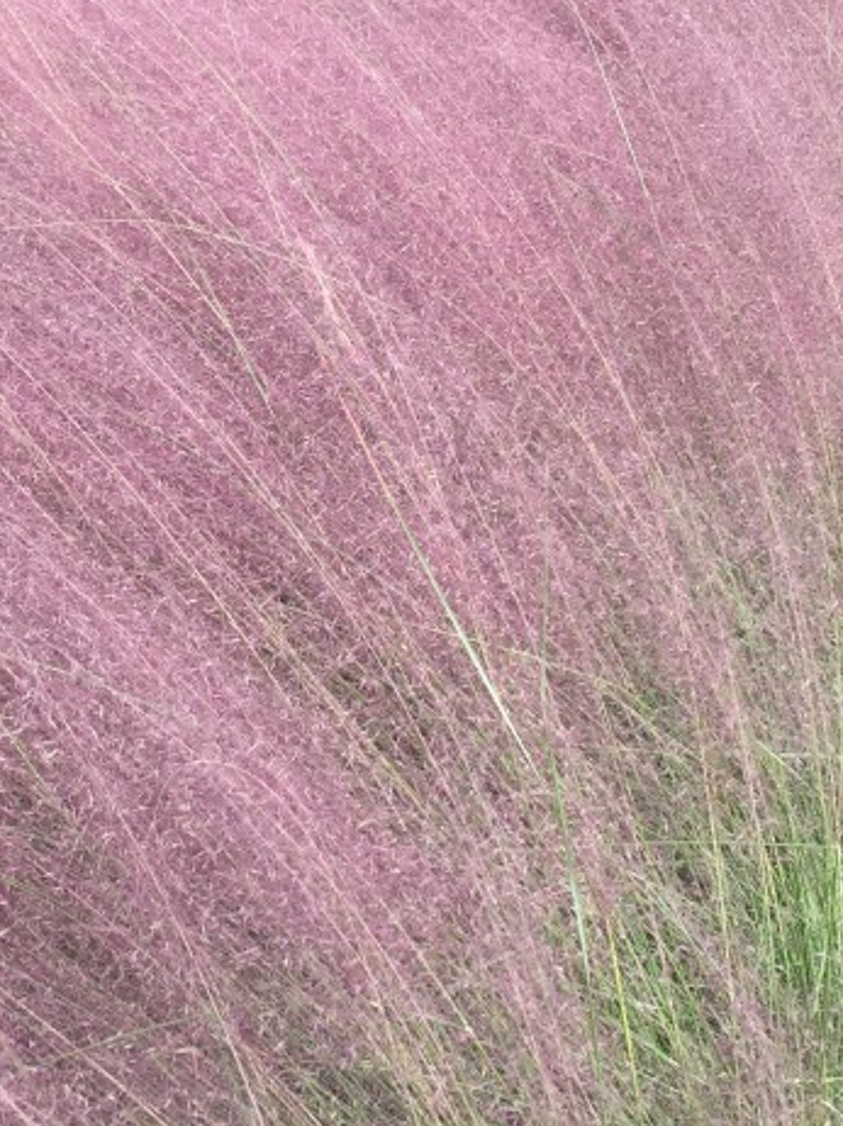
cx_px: 434
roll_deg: +5.9
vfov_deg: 29.0
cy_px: 517
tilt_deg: -28.9
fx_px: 2178
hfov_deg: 21.9
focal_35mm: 67
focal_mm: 4.15
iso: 32
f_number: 2.2
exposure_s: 1/434
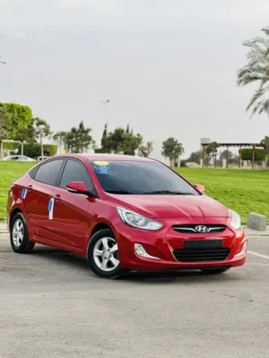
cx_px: 134
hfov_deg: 19.1
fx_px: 798
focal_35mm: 77
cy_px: 179
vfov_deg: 25.3
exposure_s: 1/121
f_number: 2.8
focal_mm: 9
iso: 40
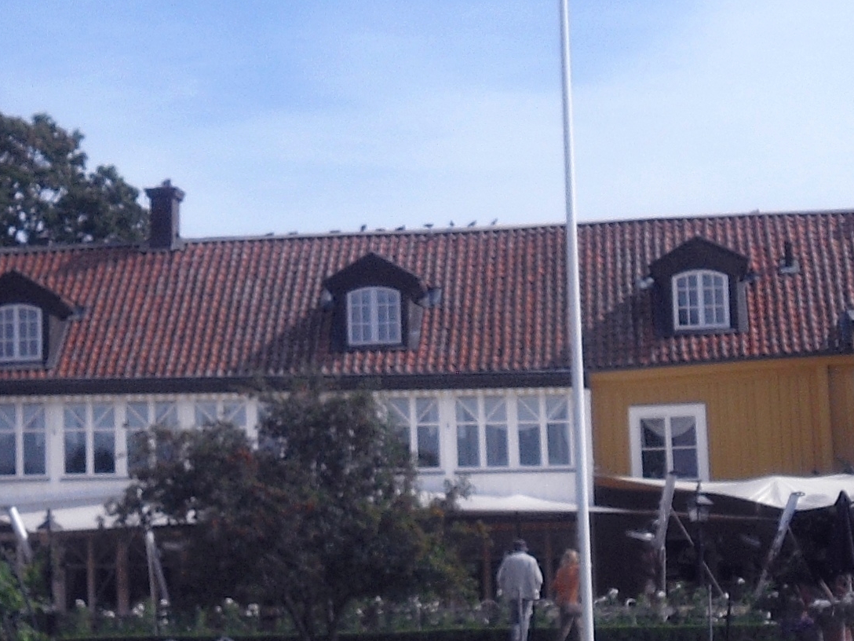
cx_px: 299
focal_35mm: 117
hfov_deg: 16.8
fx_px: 2886
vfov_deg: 12.7
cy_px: 244
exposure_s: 1/200
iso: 64
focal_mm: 6.51
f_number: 9.1
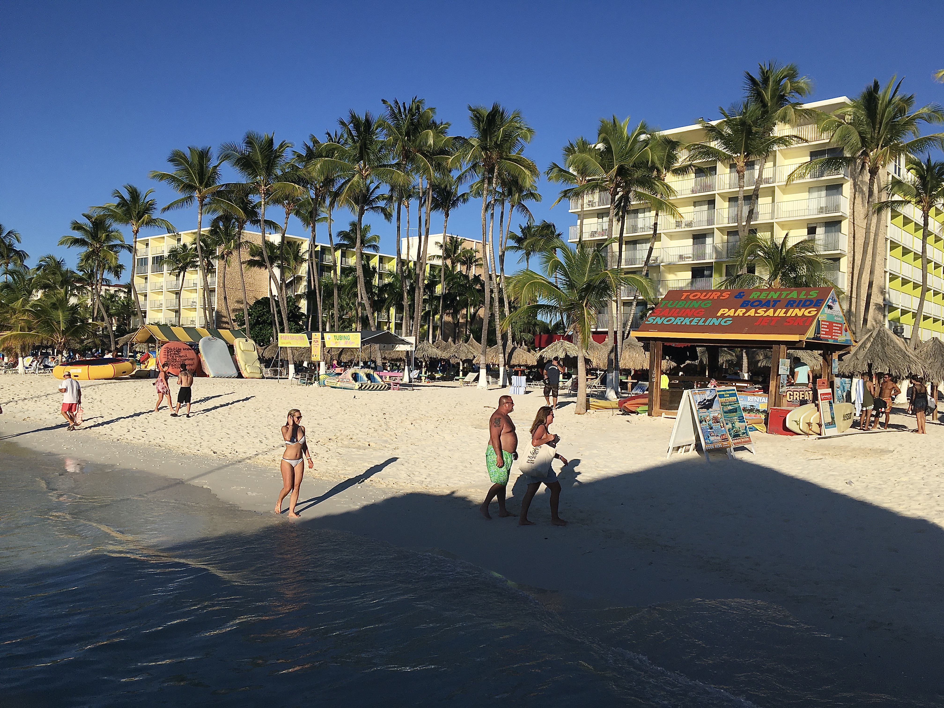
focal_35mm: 29
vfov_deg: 48.2
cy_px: 354
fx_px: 791
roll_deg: -1.1
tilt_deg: +1.3
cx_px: 472
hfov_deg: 61.7
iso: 25
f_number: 2.2
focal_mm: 4.15
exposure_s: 1/2747
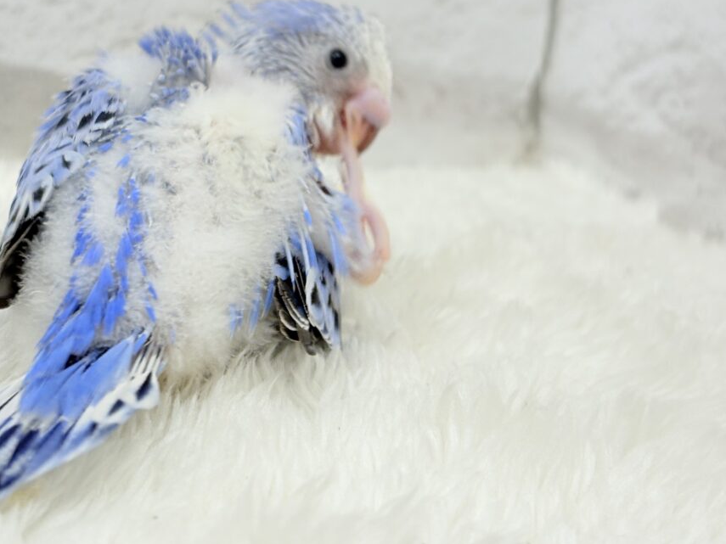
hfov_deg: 26.7
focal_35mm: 73
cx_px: 318
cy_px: 182
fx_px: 1531
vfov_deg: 20.1
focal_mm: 5.96
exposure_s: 1/100
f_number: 1.6
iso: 64
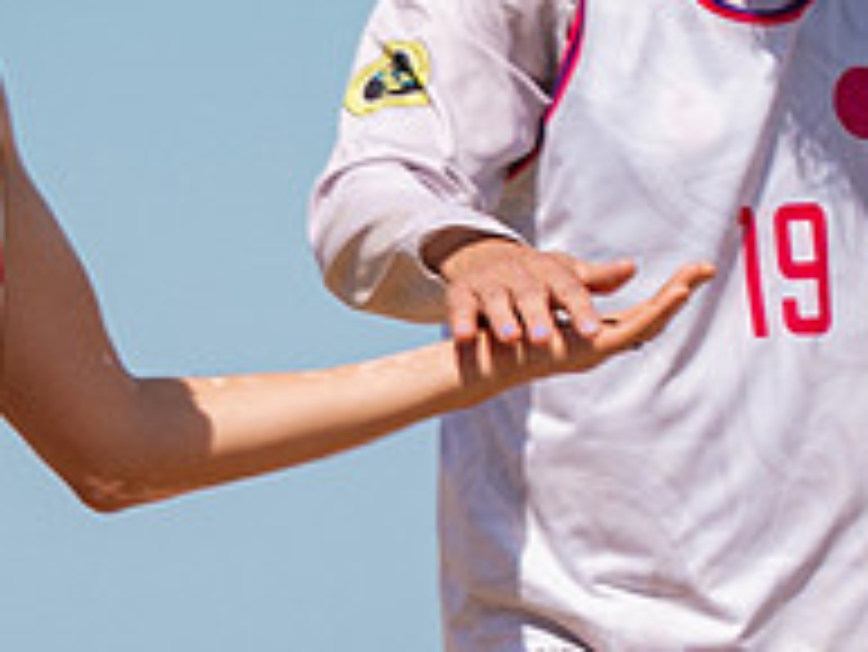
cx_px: 219
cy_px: 488
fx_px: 27801
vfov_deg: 1.3
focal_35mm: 1108
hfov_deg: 1.8
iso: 400
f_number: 2.8
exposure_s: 1/10000
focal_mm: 200
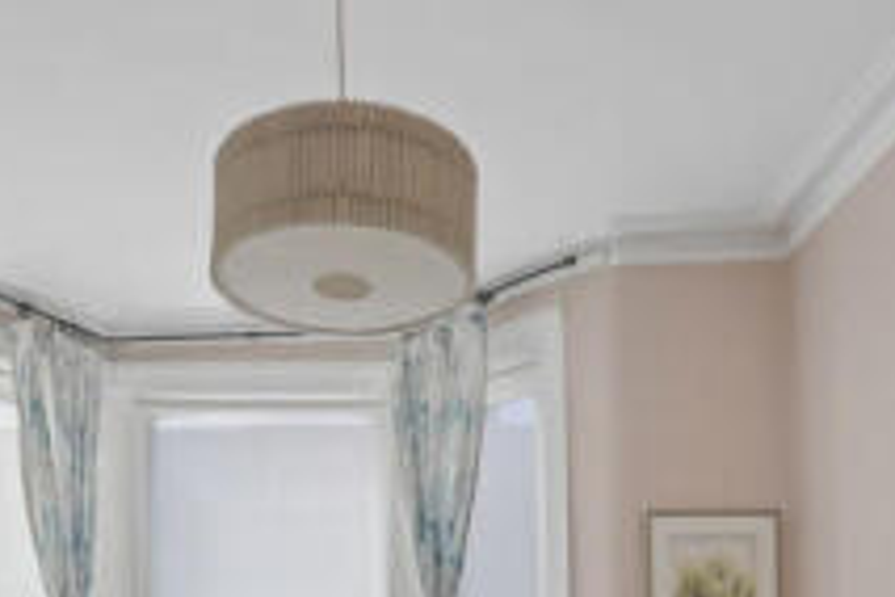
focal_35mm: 43
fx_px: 1069
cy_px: 780
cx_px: 250
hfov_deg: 44.3
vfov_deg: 26.4
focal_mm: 14
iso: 800
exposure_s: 1/6
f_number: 8
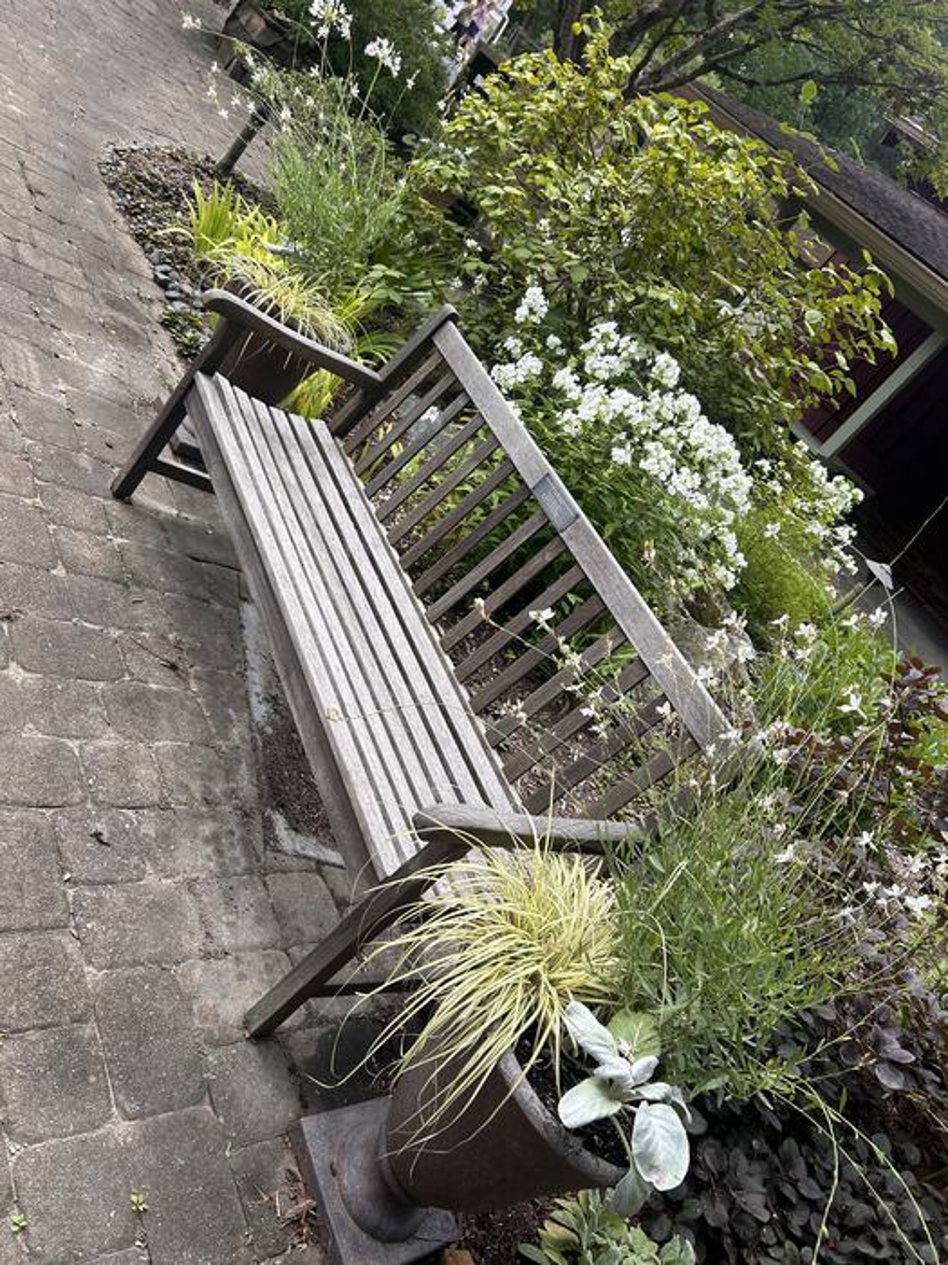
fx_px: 949
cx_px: 474
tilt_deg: -23.8
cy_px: 632
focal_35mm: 26
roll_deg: -41.3
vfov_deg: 67.3
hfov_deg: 53.1
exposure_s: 1/808
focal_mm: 5.7
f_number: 1.5
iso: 50
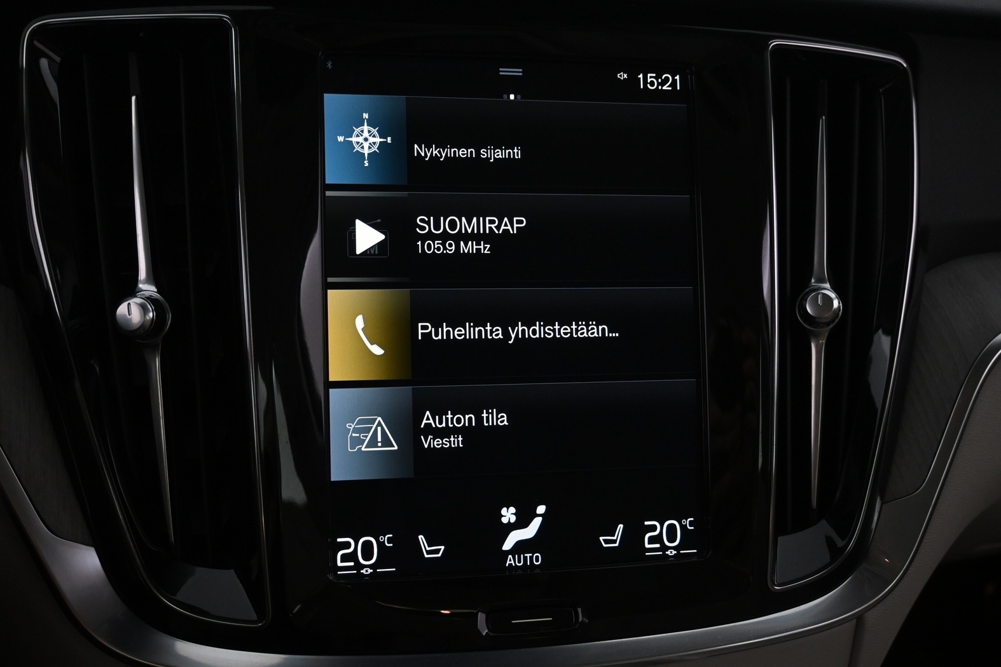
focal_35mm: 36
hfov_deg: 53.8
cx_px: 490
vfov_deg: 37.3
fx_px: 987
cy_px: 338
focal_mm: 23
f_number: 4.2
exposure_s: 1/40
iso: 1400
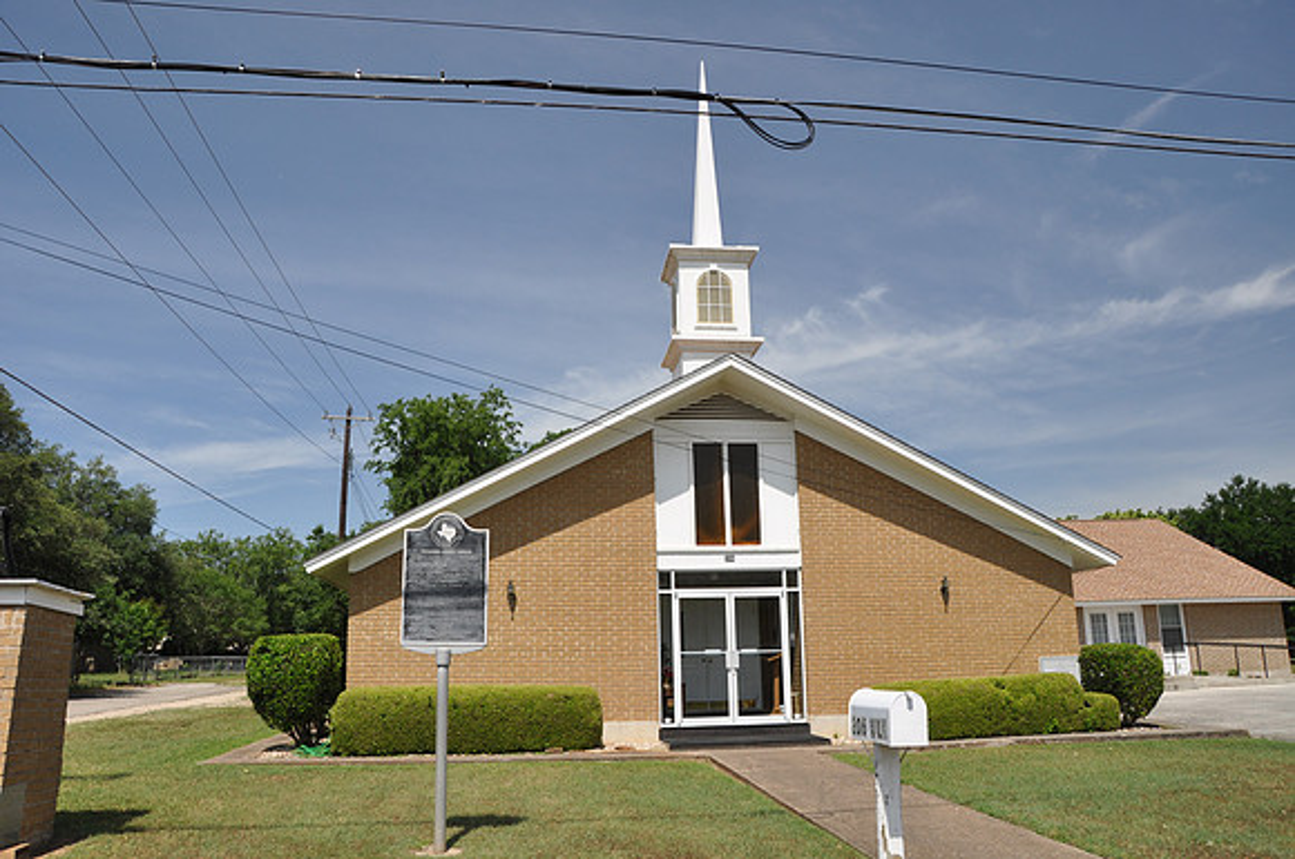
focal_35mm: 27
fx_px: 970
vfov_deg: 47.8
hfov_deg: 67.5
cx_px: 648
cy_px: 430
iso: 200
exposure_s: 1/250
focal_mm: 18
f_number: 8
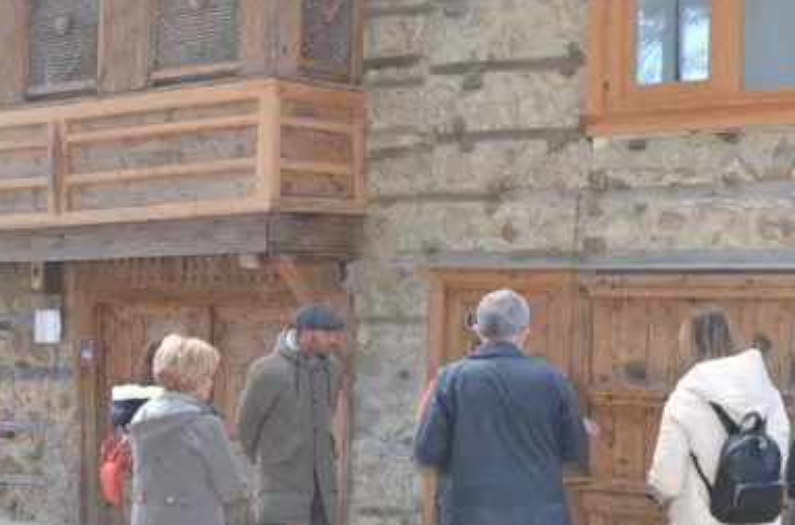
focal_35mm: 62
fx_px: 1365
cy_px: 330
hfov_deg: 32.3
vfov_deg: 21.7
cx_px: 496
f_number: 3.5
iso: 200
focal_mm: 18
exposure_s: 1/160
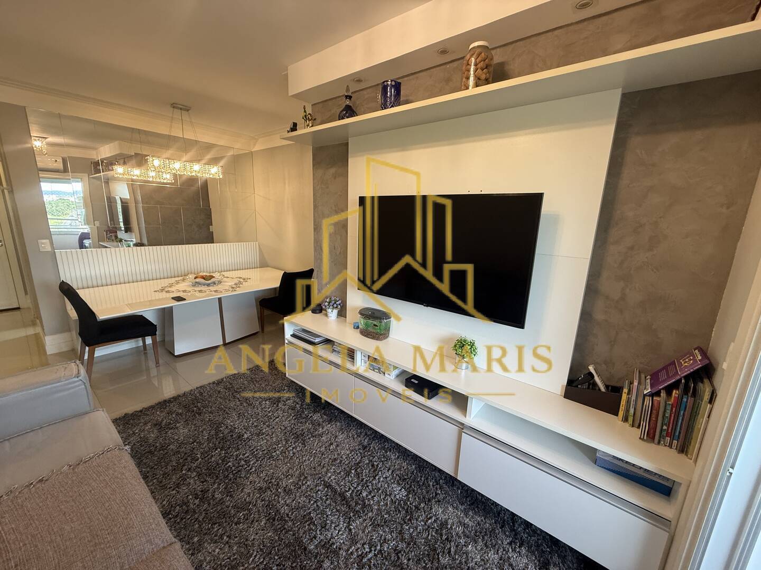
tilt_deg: -11.9
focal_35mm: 14
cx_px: 380
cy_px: 285
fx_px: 308
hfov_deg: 102.1
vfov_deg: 85.7
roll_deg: -1.8
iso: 160
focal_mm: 2.22
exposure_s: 1/60
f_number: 2.2
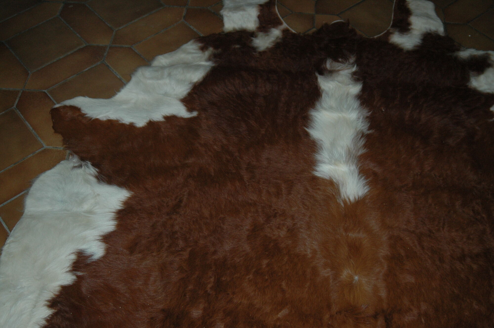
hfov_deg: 46.4
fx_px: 576
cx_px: 247
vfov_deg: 31.8
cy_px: 164
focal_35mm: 42
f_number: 3.5
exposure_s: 1/60
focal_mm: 28
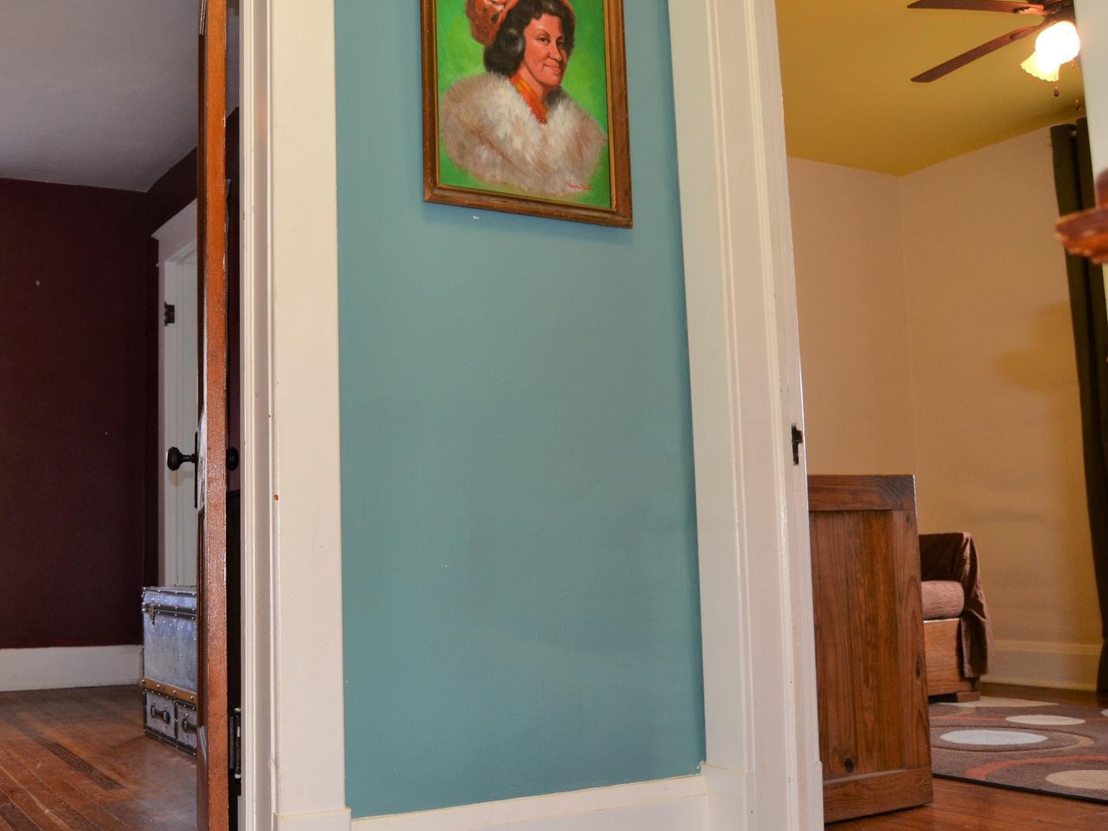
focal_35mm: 37
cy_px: 404
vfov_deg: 38.7
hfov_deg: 49.2
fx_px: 1184
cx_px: 359
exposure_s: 1/60
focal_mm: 18
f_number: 4
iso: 400
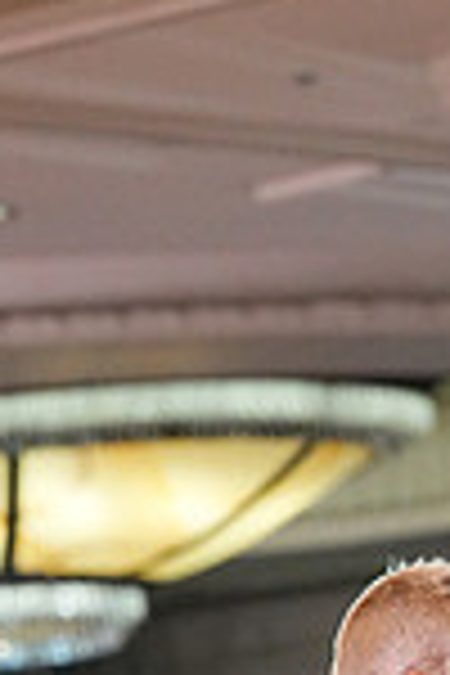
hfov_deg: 3.2
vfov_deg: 4.8
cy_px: 1274
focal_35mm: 428
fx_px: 8024
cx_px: 560
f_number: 4.5
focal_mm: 111
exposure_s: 1/400
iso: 6400
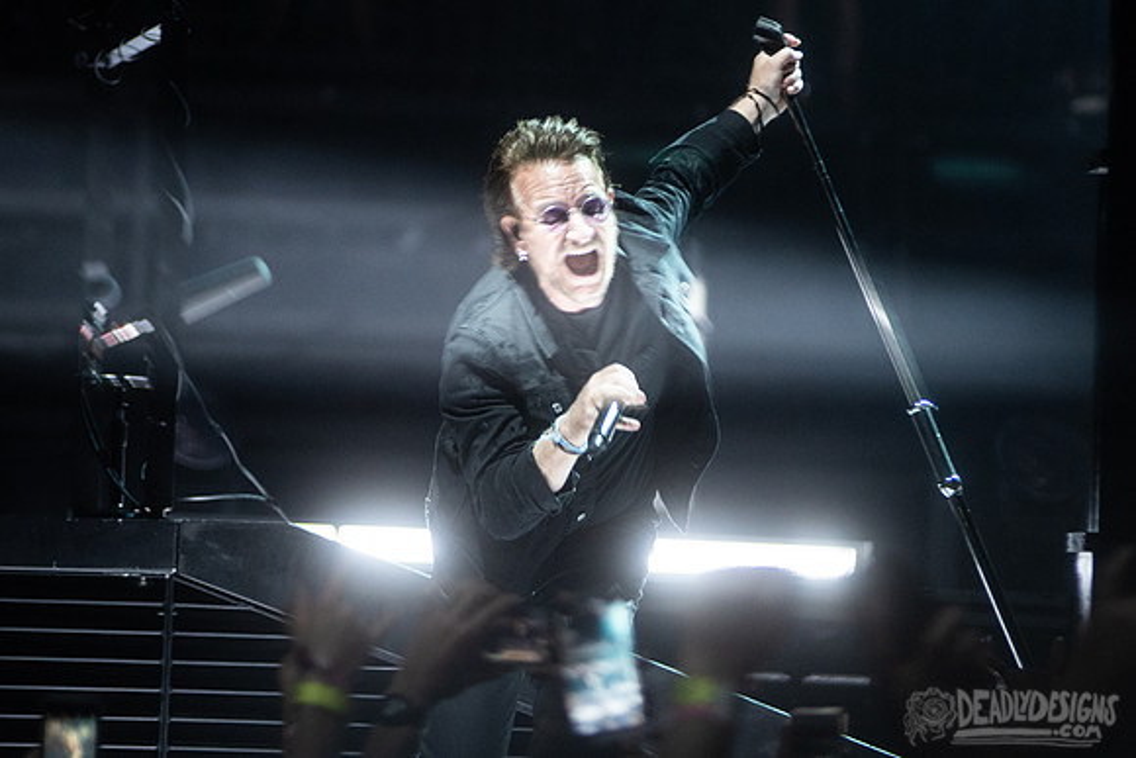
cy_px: 355
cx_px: 653
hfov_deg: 6.7
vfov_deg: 4.5
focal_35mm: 306
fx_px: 9654
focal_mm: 170
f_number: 2.8
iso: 2000
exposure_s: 1/250
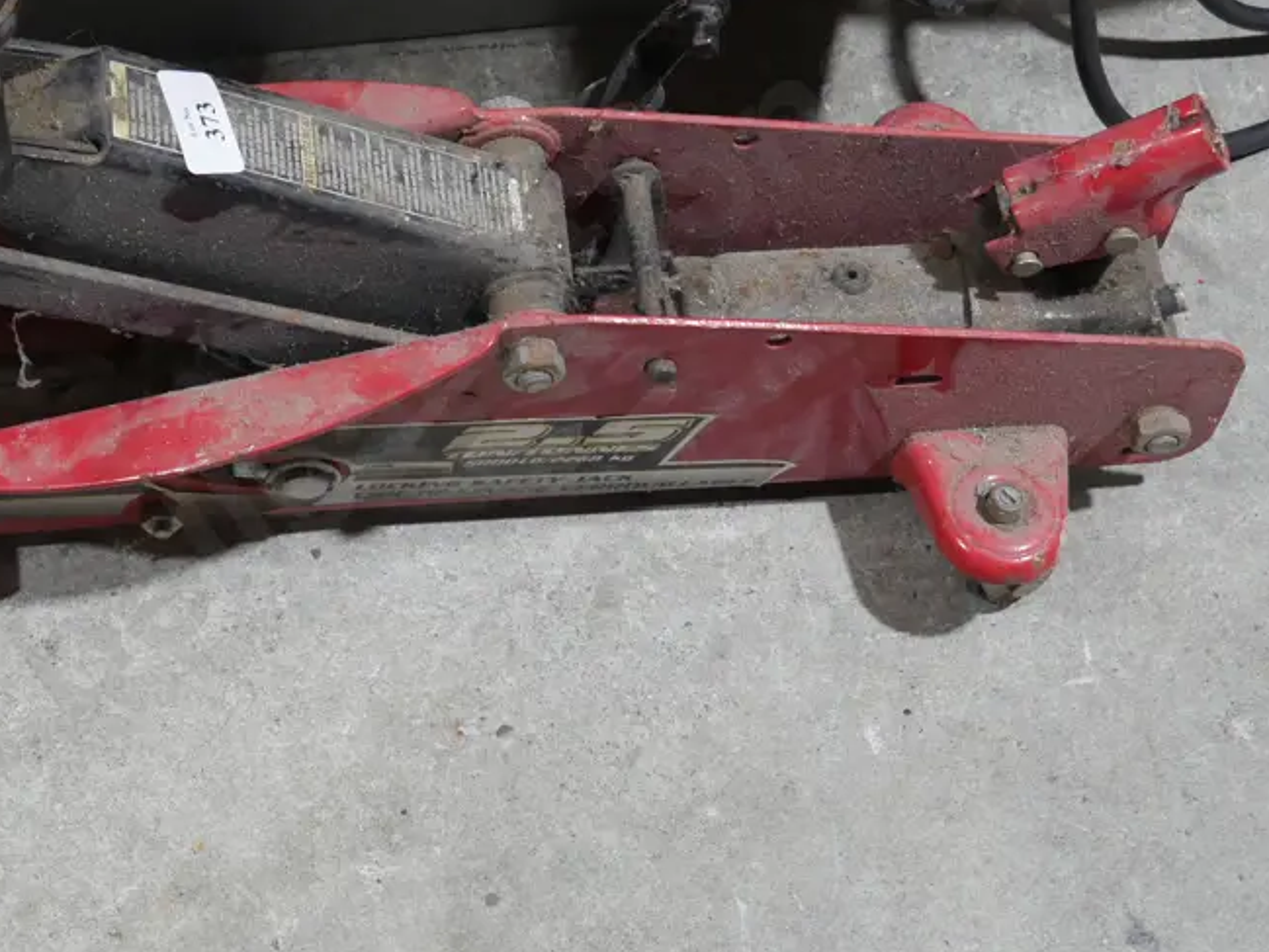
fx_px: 3007
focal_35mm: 82
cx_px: 473
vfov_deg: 18.0
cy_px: 366
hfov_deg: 23.8
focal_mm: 26
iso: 800
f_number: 5.3
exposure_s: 1/60
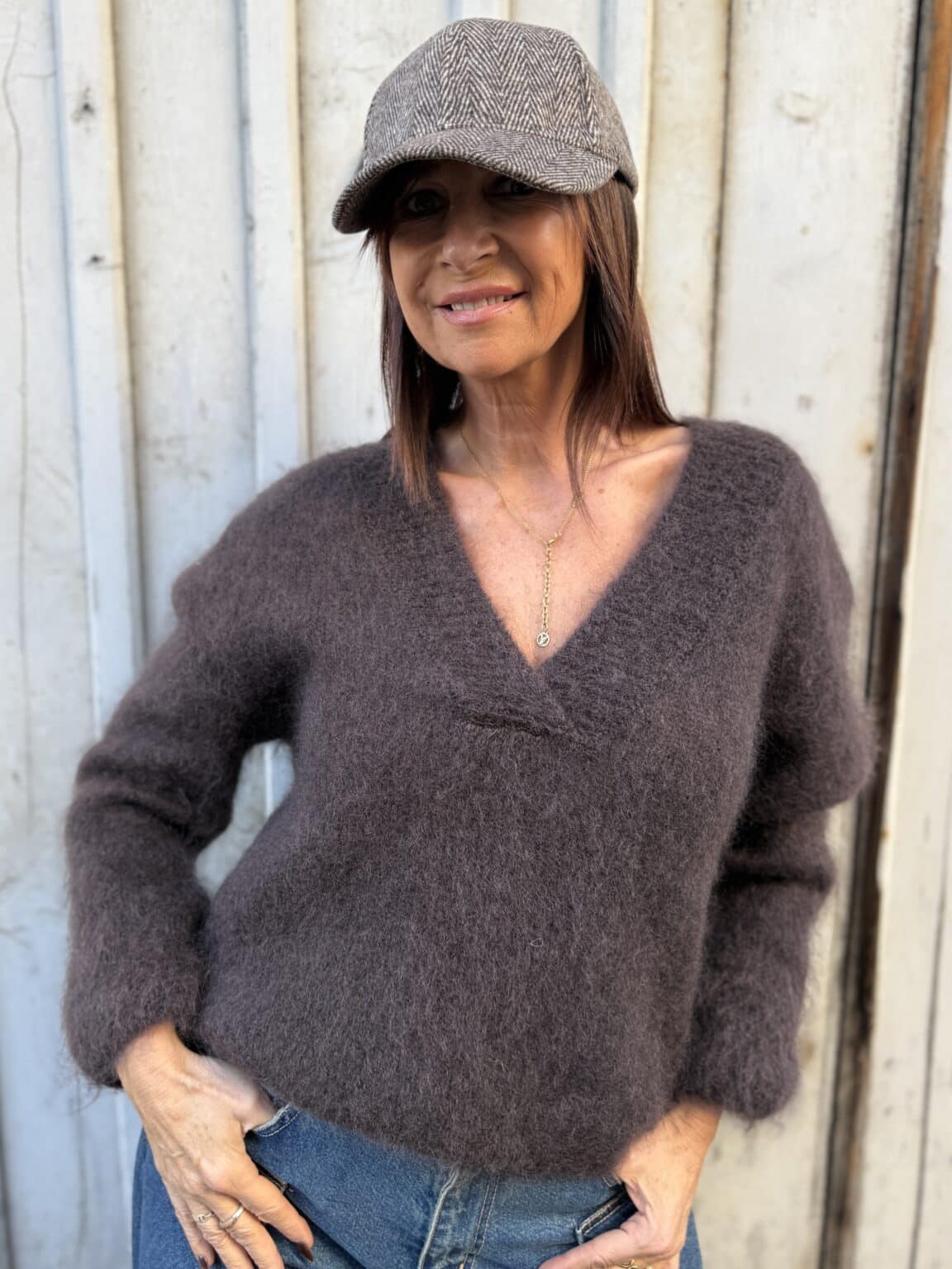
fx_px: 880
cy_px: 634
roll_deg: -0.6
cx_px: 476
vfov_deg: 71.6
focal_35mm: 24
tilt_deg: -10.1
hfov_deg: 56.8
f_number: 1.78
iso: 50
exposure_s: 1/137
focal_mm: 6.76
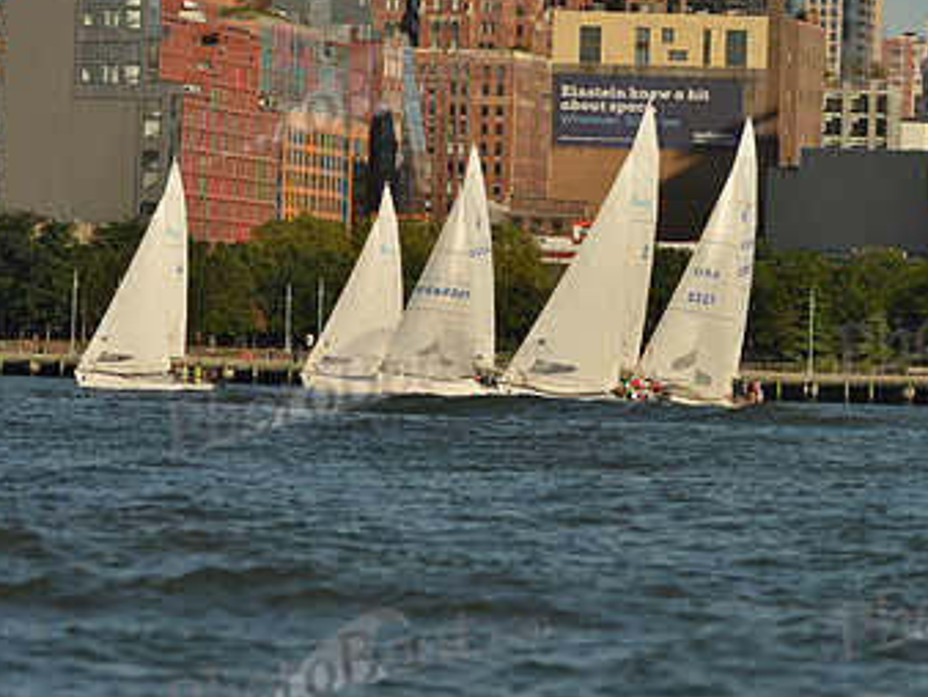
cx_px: 695
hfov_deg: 6.0
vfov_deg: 4.5
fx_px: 8853
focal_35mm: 330
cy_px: 204
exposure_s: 1/1000
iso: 200
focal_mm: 200
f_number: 9
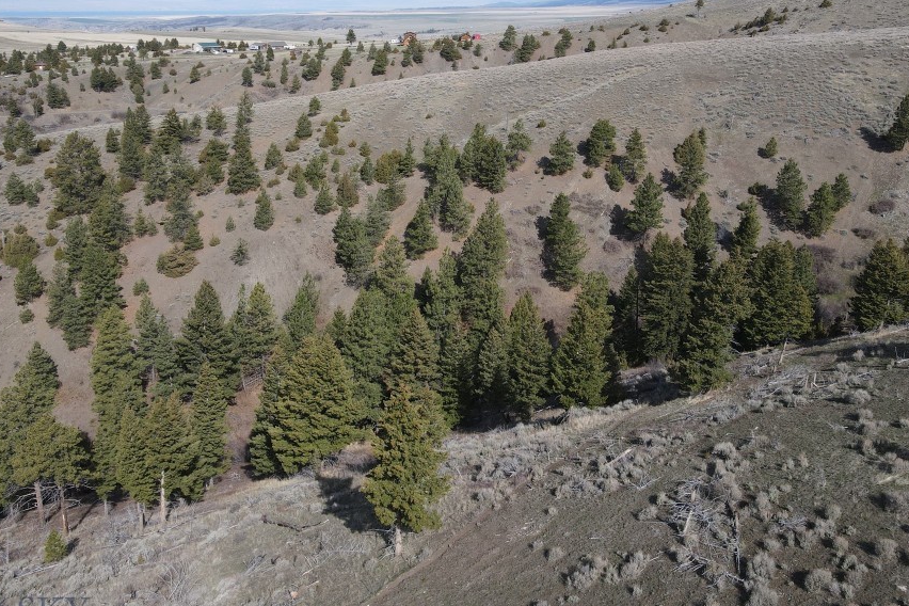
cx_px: 429
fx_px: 757
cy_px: 248
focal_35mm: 30
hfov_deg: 61.9
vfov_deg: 43.4
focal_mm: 4.5
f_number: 2.8
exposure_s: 1/640
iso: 100
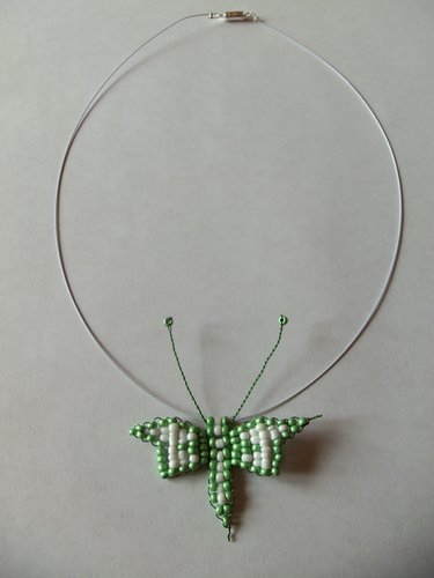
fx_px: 485
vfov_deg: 61.7
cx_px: 217
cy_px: 289
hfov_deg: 48.2
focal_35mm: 29
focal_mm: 5.2
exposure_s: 1/40
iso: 80
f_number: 3.4
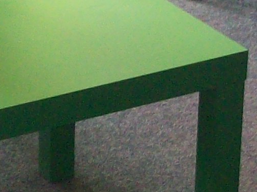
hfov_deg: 8.9
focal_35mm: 221
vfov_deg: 6.7
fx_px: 1640
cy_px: -34
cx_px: -24
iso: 160
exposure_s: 1/9.27
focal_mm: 5.7
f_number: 2.8
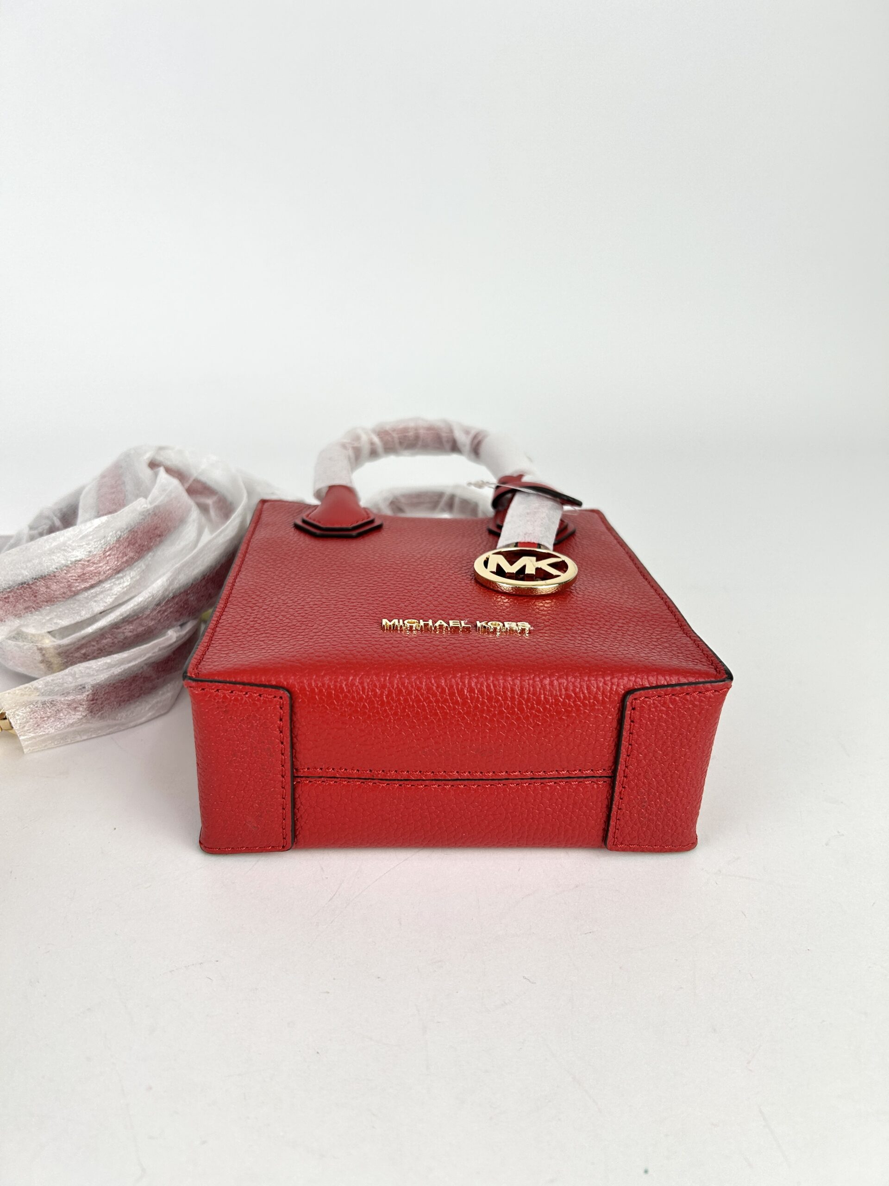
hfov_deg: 53.1
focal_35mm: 26
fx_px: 890
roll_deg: -2.7
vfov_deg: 67.3
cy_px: 593
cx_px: 444
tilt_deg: -25.8
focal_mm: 5.7
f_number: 1.5
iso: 40
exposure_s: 1/177
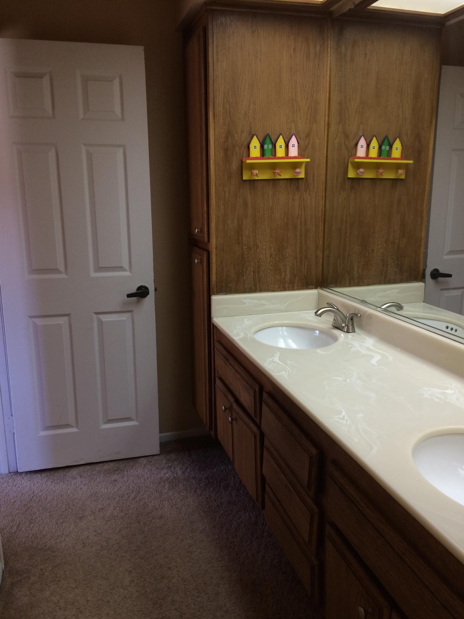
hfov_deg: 48.2
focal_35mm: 29
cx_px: 232
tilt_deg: -13.5
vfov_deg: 61.7
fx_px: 518
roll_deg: +1.7
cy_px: 310
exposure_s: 1/30
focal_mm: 4.15
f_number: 2.2
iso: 50
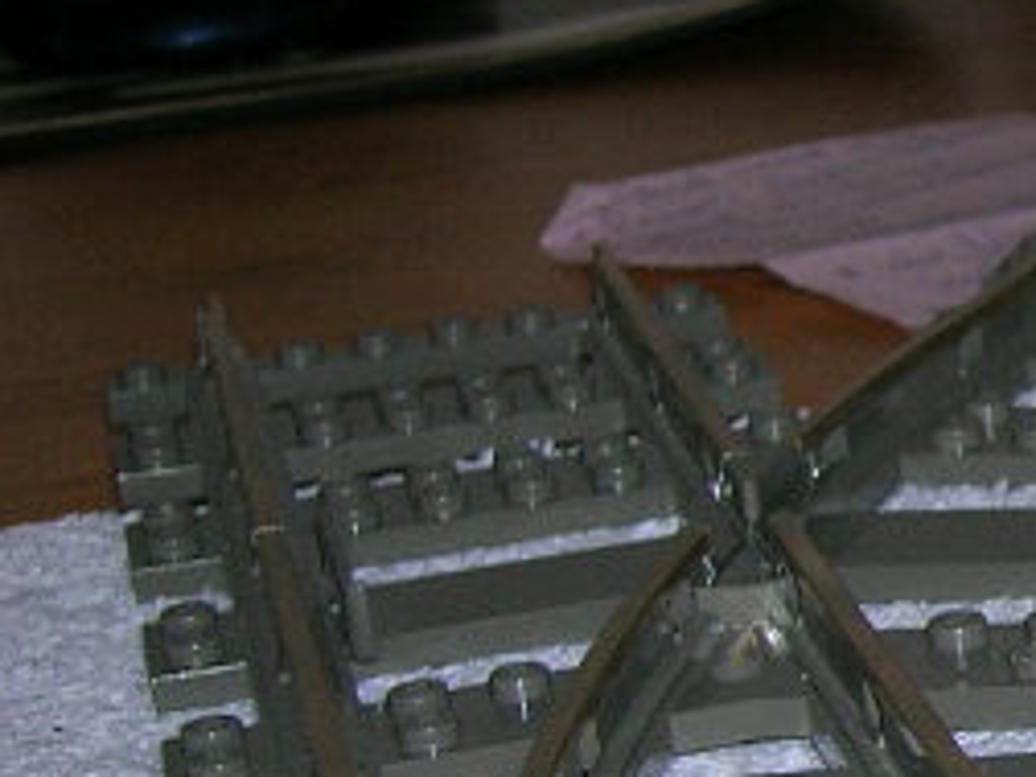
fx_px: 4130
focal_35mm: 138
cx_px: 1903
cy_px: 469
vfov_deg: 10.7
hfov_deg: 12.9
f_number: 2.9
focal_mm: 5.7
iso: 50
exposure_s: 1/60.1
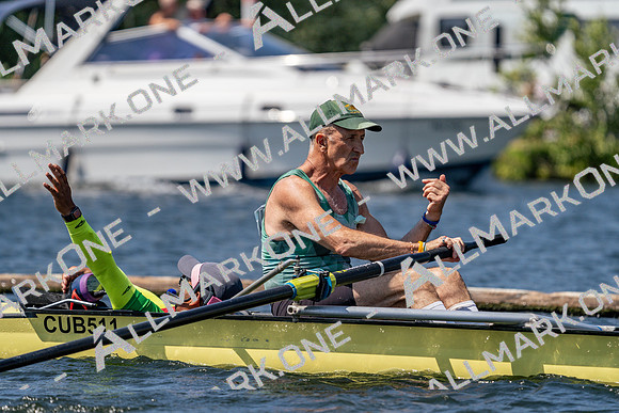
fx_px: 6380
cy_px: 206
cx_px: 310
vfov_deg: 3.7
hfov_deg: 5.6
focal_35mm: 371
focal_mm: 371
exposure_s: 1/2000
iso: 200
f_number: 6.3
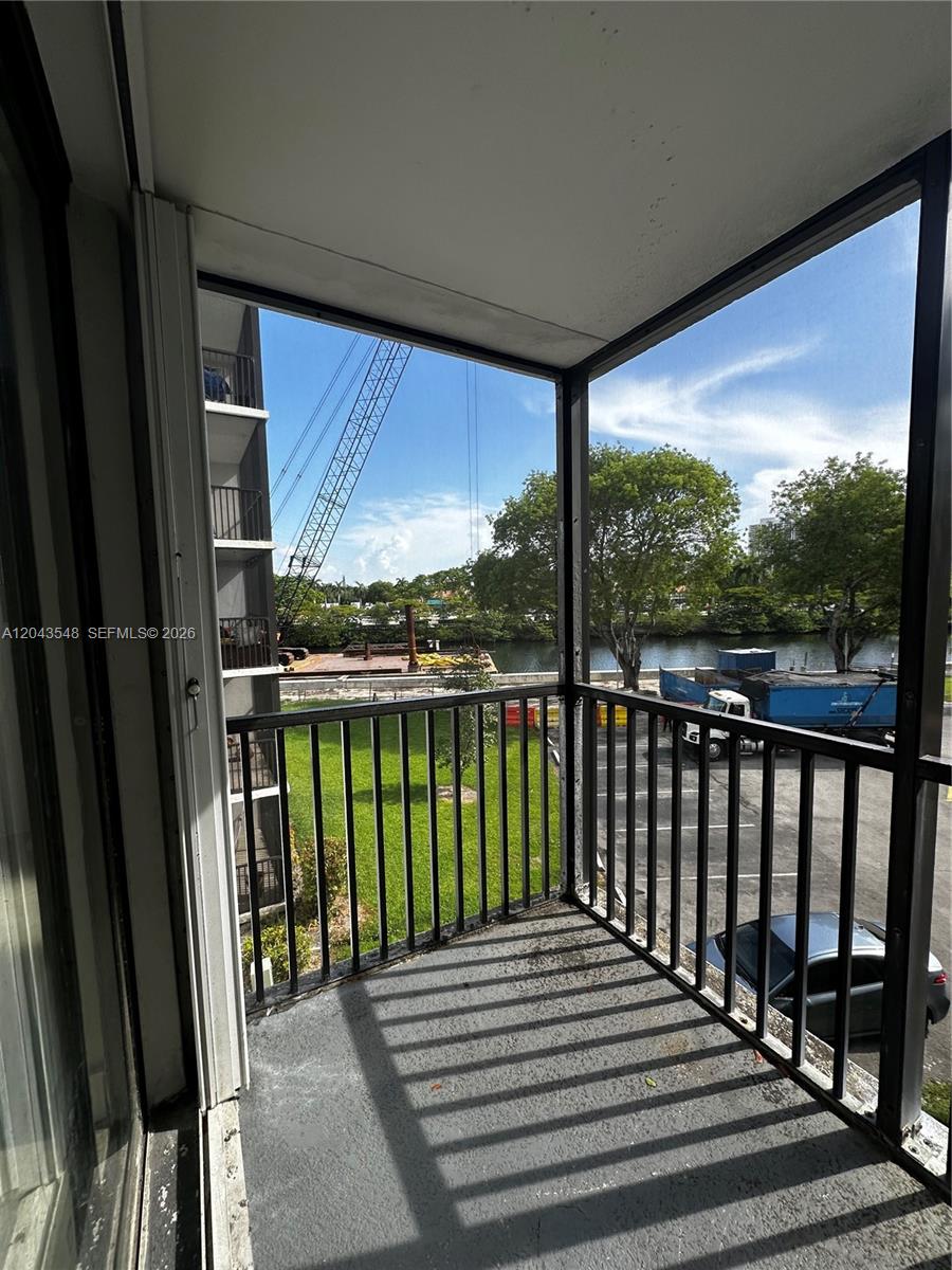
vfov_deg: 102.1
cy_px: 635
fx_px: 513
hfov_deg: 85.7
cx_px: 476
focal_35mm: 14
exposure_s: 1/643
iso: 40
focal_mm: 2.22
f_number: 2.2
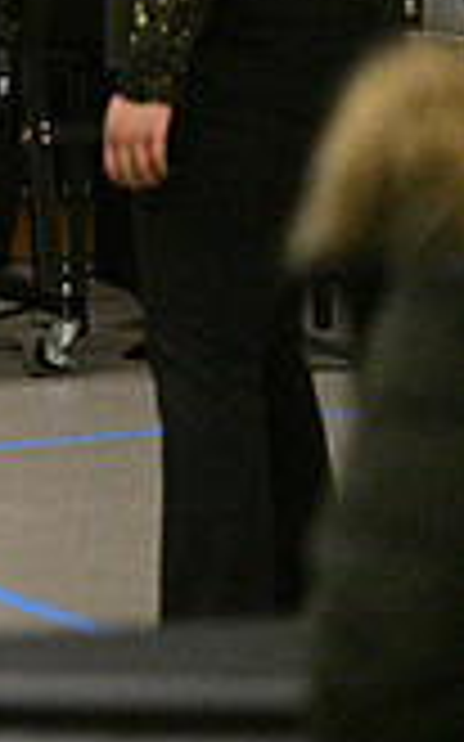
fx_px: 10854
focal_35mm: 536
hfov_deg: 2.4
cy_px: 43
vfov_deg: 3.9
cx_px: -833
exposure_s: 1/1600
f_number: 2.8
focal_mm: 150
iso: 12800
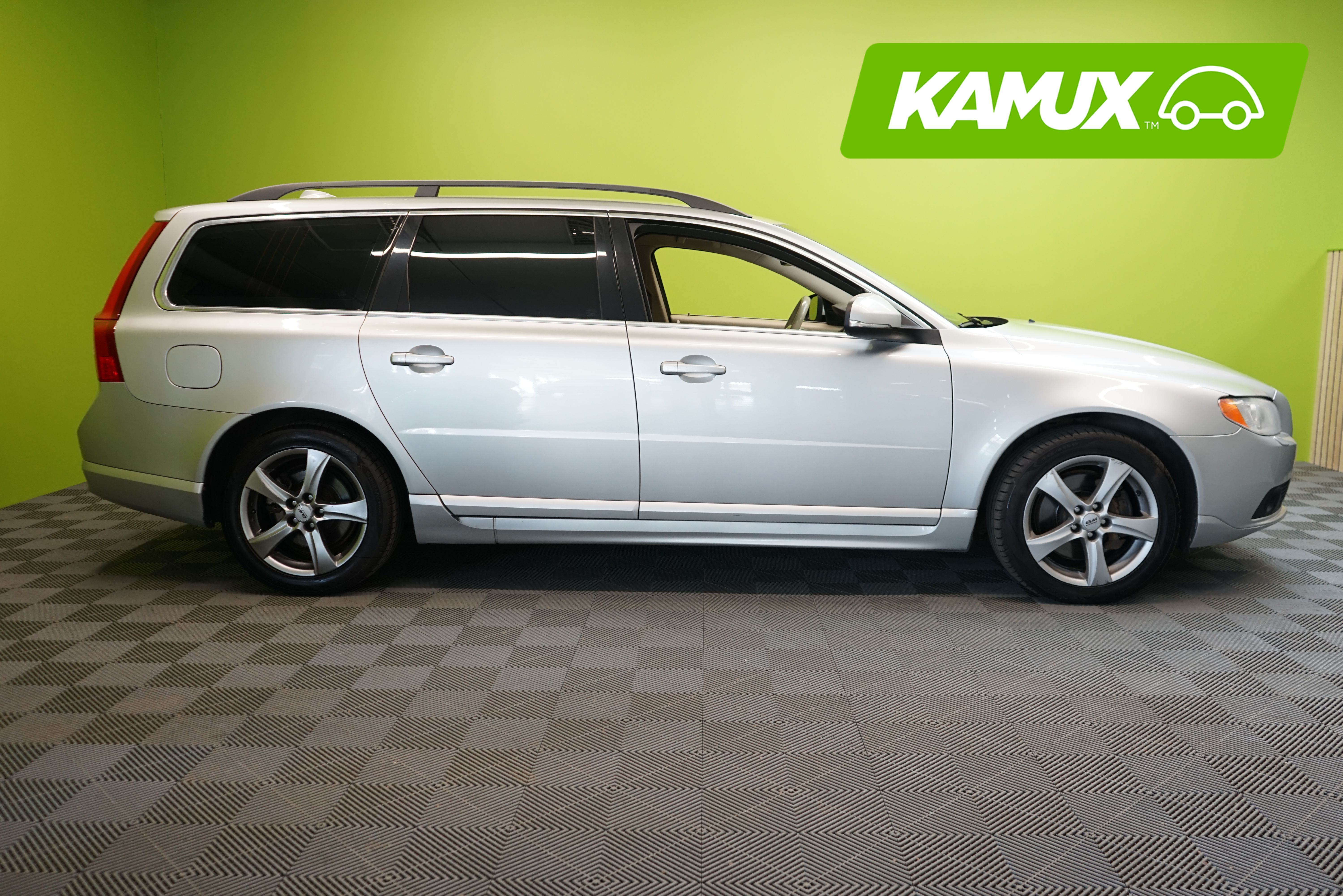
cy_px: 448
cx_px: 672
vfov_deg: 45.0
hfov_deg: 63.7
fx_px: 1082
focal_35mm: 29
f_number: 4.5
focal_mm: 29
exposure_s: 1/30
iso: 640
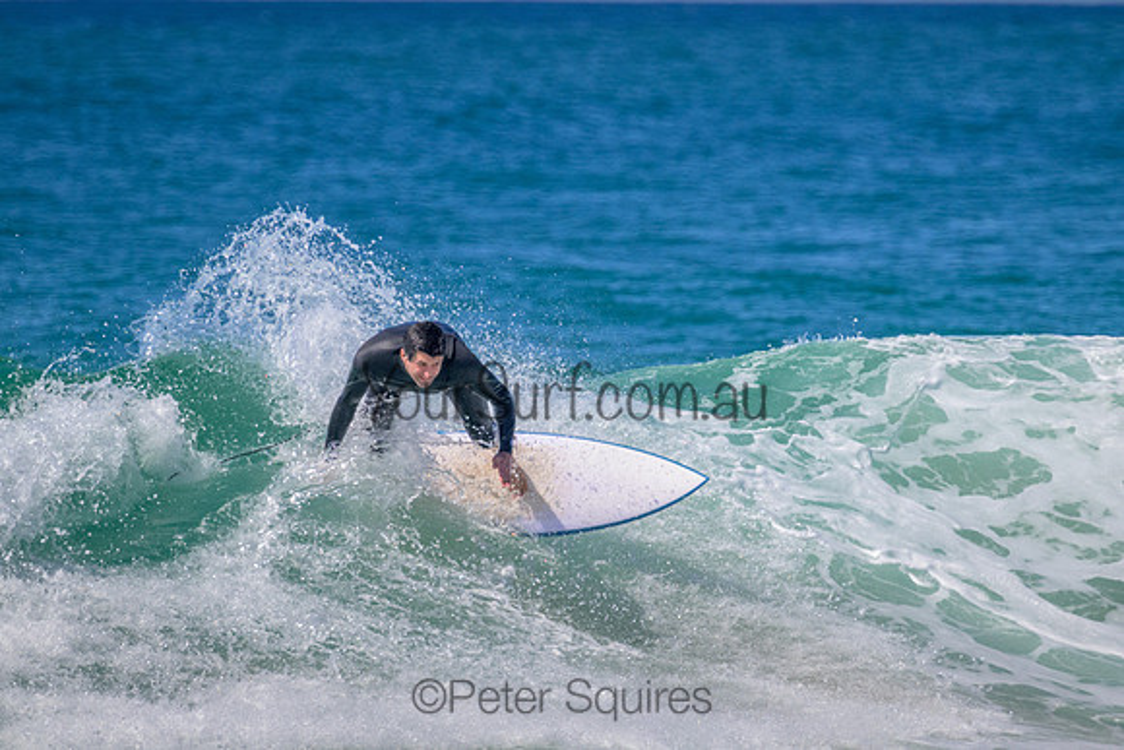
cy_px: 323
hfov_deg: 2.3
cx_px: 640
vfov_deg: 1.5
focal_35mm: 912
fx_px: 28465
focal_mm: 800
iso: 1600
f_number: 11
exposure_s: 1/2000
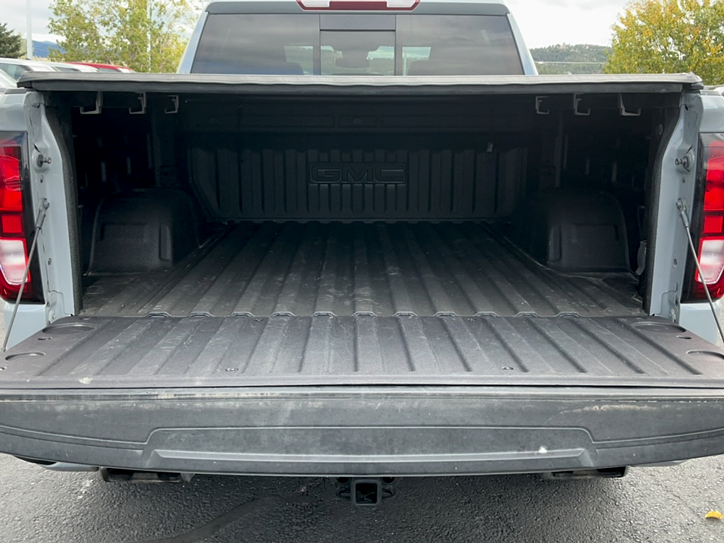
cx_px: 362
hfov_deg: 60.0
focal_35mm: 30
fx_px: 627
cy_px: 272
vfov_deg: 46.8
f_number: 1.8
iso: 20
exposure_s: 1/120
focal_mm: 3
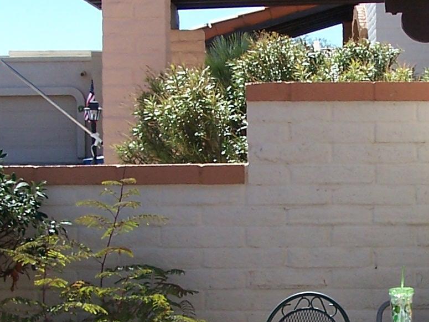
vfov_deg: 13.0
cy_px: 284
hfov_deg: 17.2
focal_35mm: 113
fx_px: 1400
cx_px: 368
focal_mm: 6.3
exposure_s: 1/500
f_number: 4
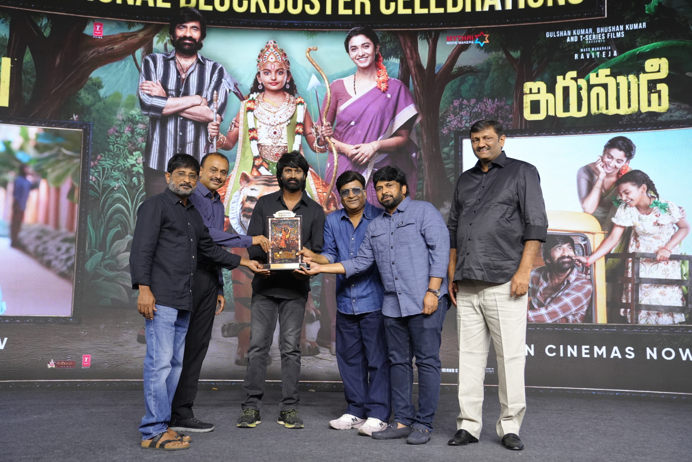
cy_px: 231
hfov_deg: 48.5
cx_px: 346
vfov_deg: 33.4
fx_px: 769
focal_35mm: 40
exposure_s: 1/160
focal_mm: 40
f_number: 3.5
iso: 1600
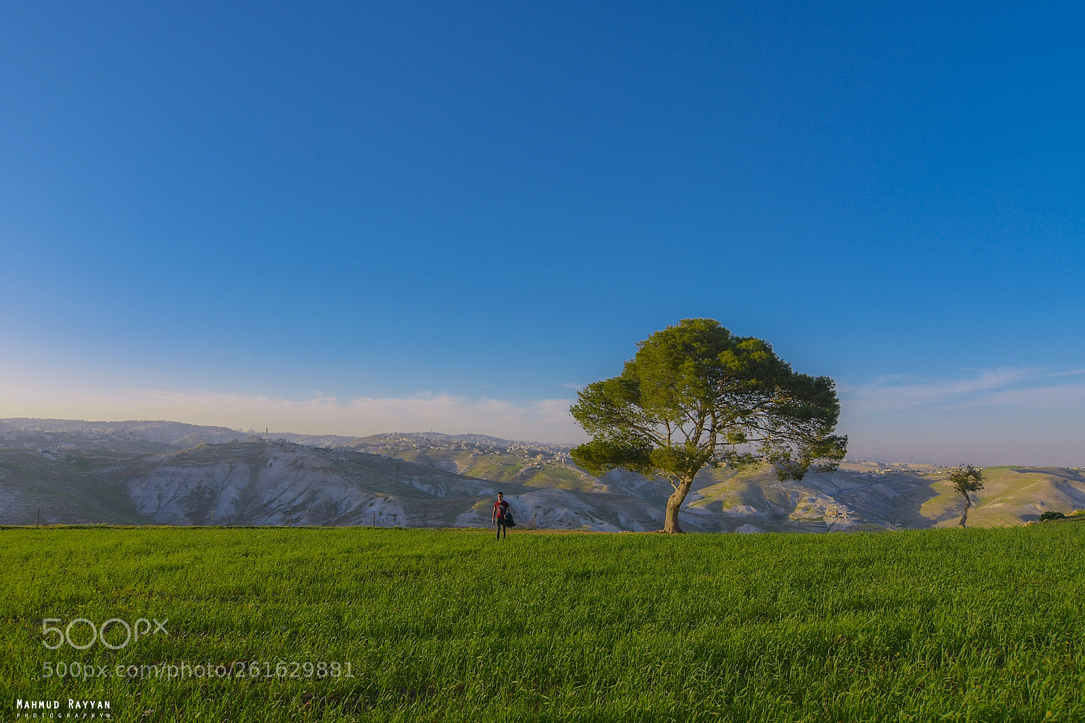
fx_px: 588
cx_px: 542
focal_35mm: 20
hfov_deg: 85.4
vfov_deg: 63.2
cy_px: 362
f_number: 10
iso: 100
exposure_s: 1/250
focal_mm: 13
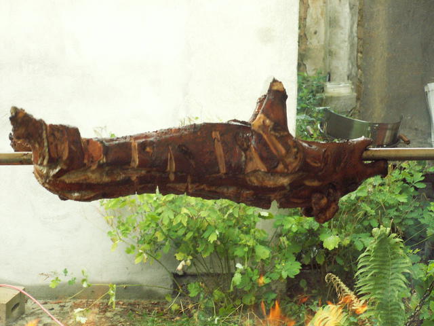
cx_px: 217
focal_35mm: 107
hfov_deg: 18.4
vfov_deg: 13.8
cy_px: 163
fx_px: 1342
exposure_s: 1/40
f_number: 3.5
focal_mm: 17.43
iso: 160
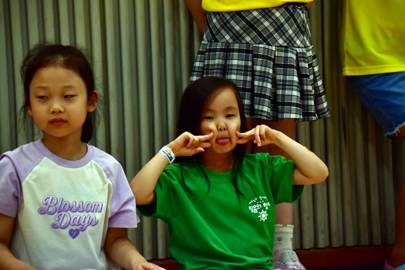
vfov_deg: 7.3
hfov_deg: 11.0
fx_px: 2109
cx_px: 202
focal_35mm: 188
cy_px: 135
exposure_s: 1/200
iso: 800
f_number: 6.3
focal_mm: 125
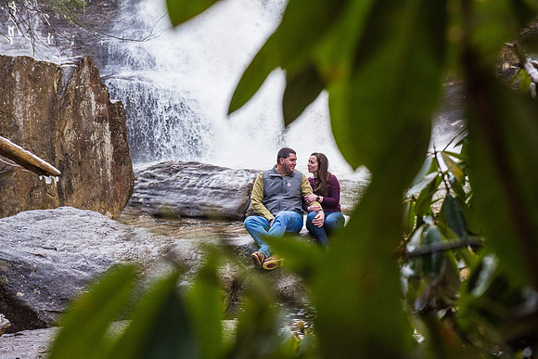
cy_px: 180
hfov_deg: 28.8
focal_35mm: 70
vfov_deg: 19.5
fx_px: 1046
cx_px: 269
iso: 1600
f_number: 6.3
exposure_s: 1/250
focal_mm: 70
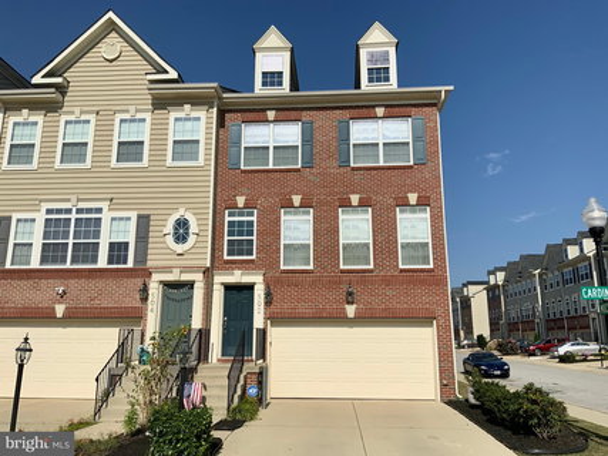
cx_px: 304
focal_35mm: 29
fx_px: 509
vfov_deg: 48.2
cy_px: 228
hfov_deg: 61.7
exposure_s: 1/5814
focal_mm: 3
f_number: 1.8
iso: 20
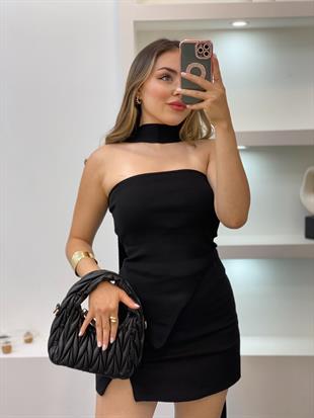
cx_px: 157
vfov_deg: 36.8
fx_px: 629
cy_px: 209
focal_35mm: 52
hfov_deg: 28.0
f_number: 2
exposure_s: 1/100
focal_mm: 6
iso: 100
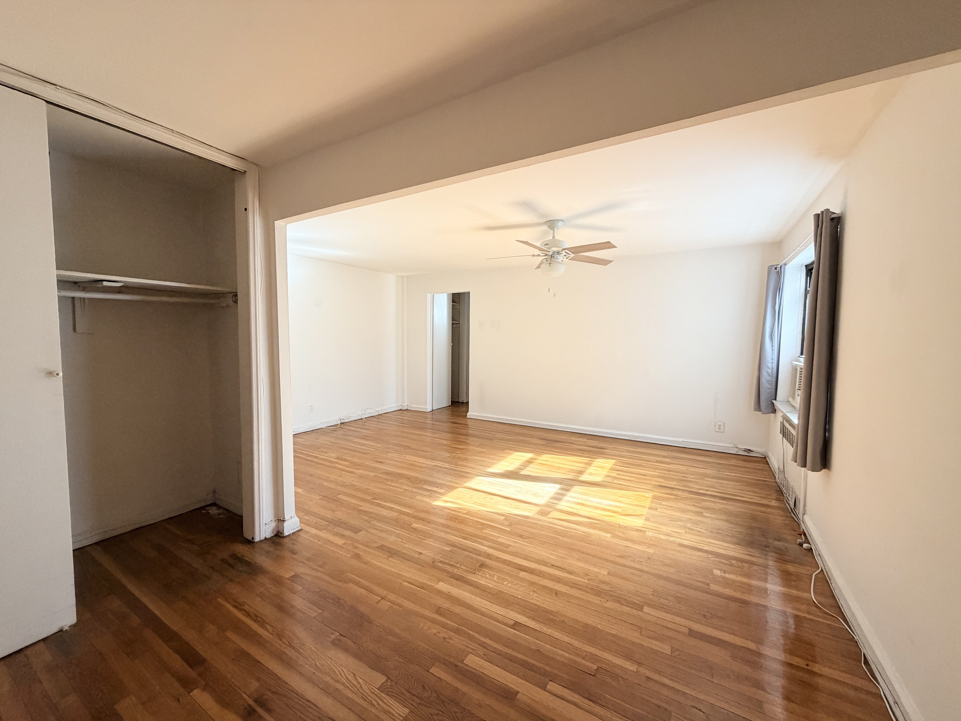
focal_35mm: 14
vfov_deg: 85.7
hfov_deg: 102.1
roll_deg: -0.6
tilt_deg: -3.3
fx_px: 389
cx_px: 480
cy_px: 360
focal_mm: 2.22
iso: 200
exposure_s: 1/121
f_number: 2.2
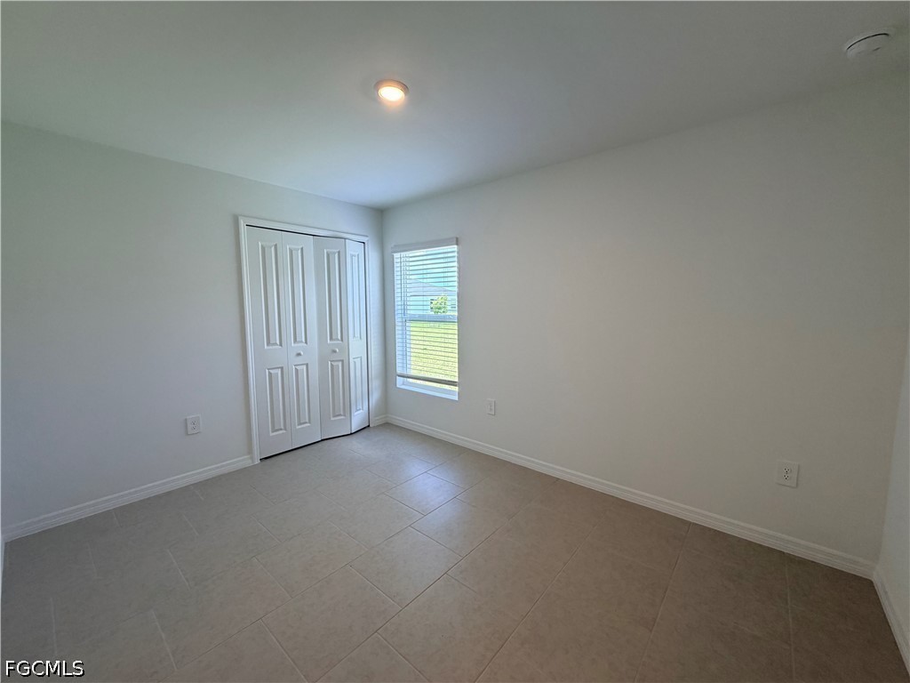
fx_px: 368
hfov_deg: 102.1
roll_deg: +0.7
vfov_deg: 85.7
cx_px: 455
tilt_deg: -6.1
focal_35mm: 14
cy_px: 342
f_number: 2.2
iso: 125
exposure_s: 1/120
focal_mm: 2.22
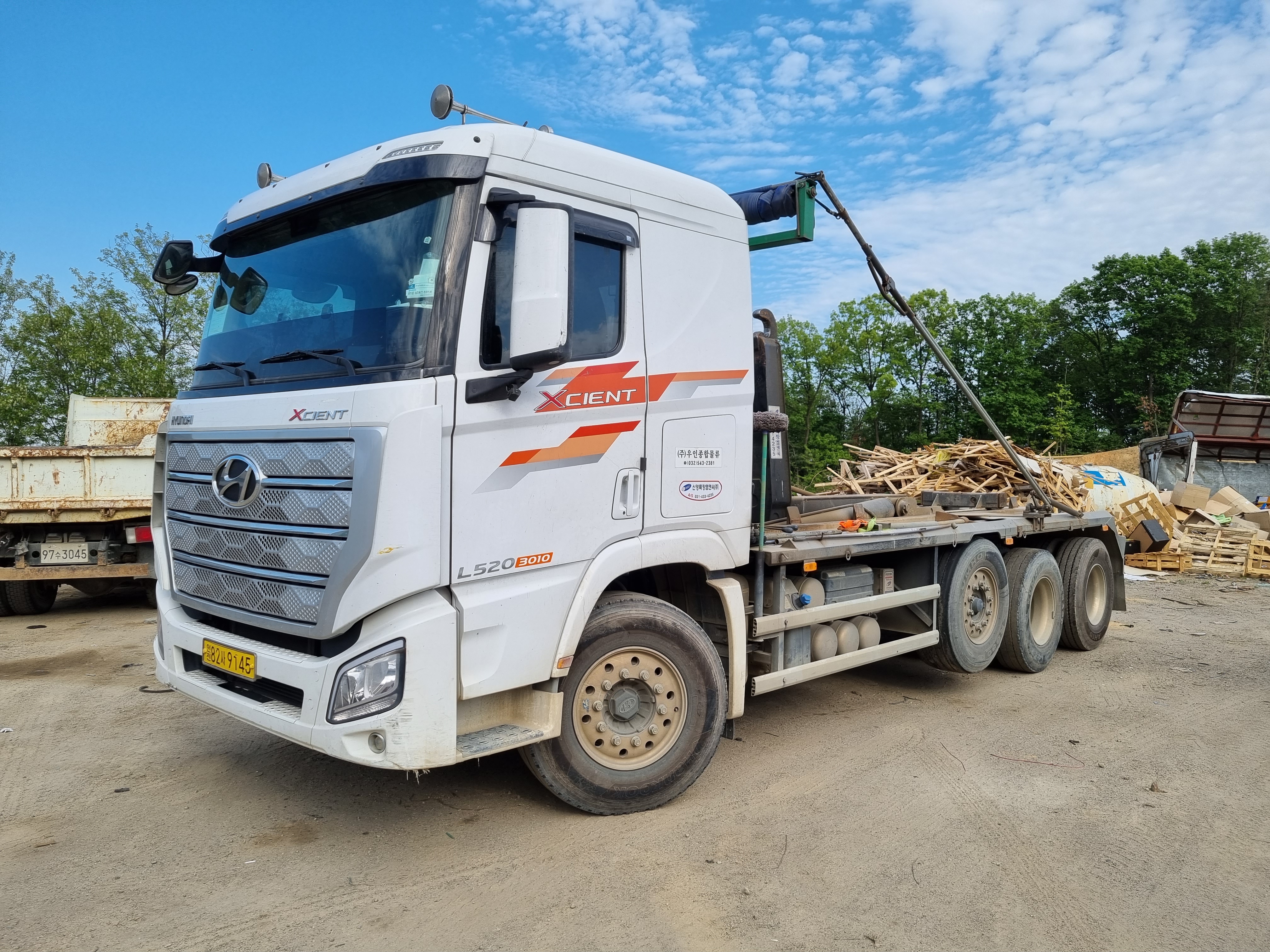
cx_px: 635
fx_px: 954
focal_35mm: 26
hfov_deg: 67.3
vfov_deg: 53.1
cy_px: 476
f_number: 1.8
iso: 50
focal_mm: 5.4
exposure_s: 1/2080
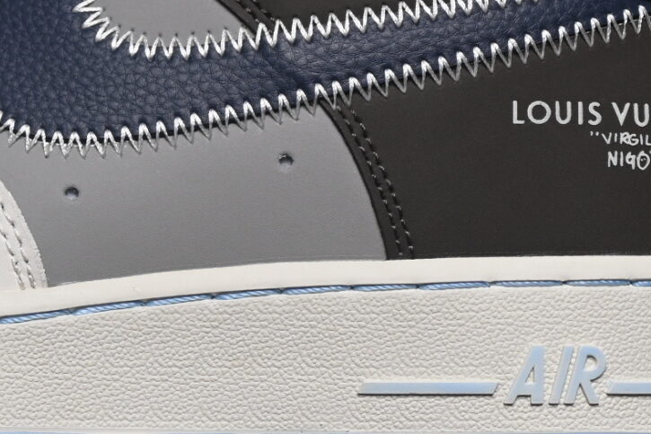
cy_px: 7
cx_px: 14
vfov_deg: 5.2
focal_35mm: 265
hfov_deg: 7.7
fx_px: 4791
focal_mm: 50
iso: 160
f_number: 7.1
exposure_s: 1/60
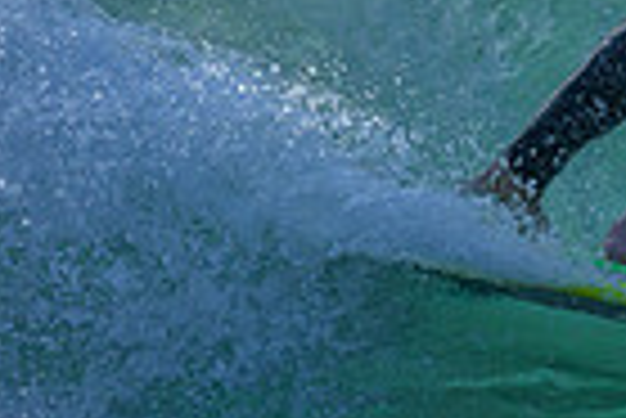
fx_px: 65188
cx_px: 802
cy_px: -287
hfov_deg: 0.6
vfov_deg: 0.4
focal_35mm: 3745
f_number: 6.3
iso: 360
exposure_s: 1/2000
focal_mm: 800
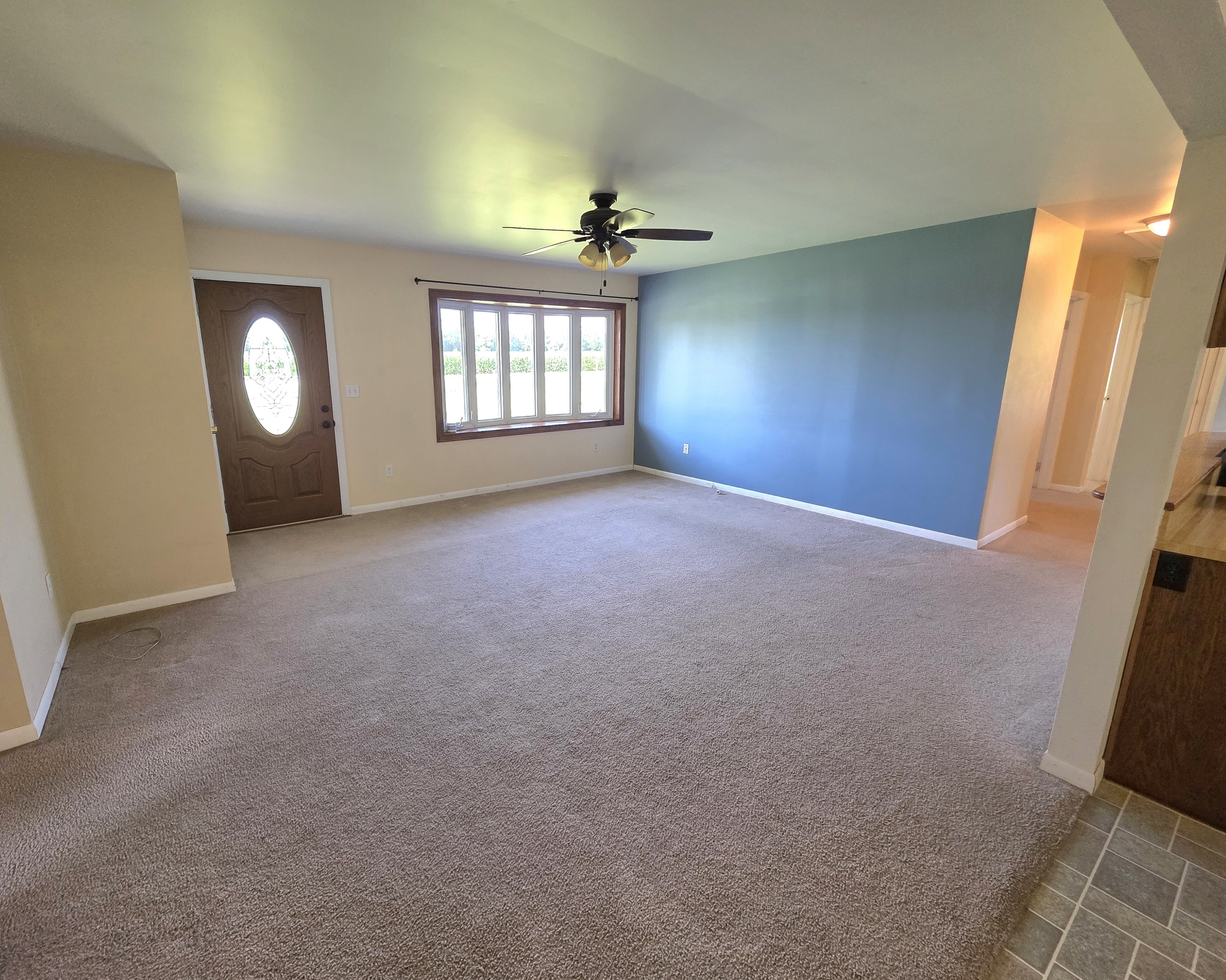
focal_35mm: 14
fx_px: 508
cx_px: 563
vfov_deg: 88.0
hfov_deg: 100.5
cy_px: 484
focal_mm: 2.2
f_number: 1.9
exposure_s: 1/120
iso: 320
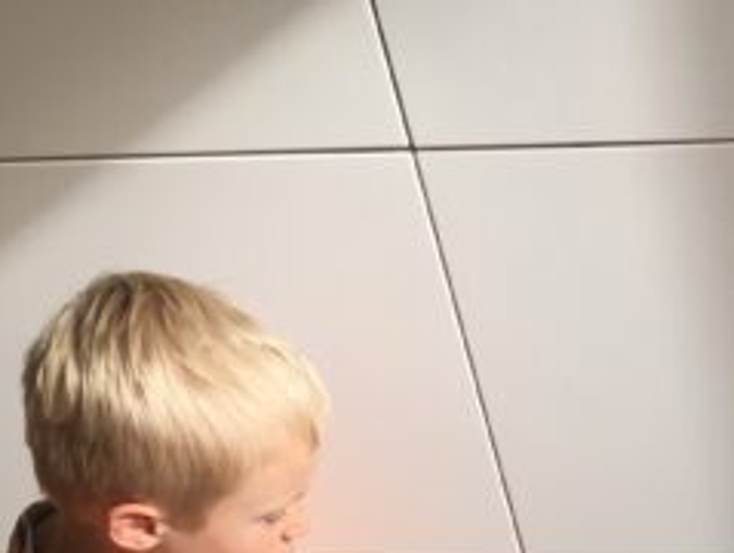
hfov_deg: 19.8
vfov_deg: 14.9
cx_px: 875
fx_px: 1975
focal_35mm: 93
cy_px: 811
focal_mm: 4.15
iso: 25
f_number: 2.2
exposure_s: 1/363
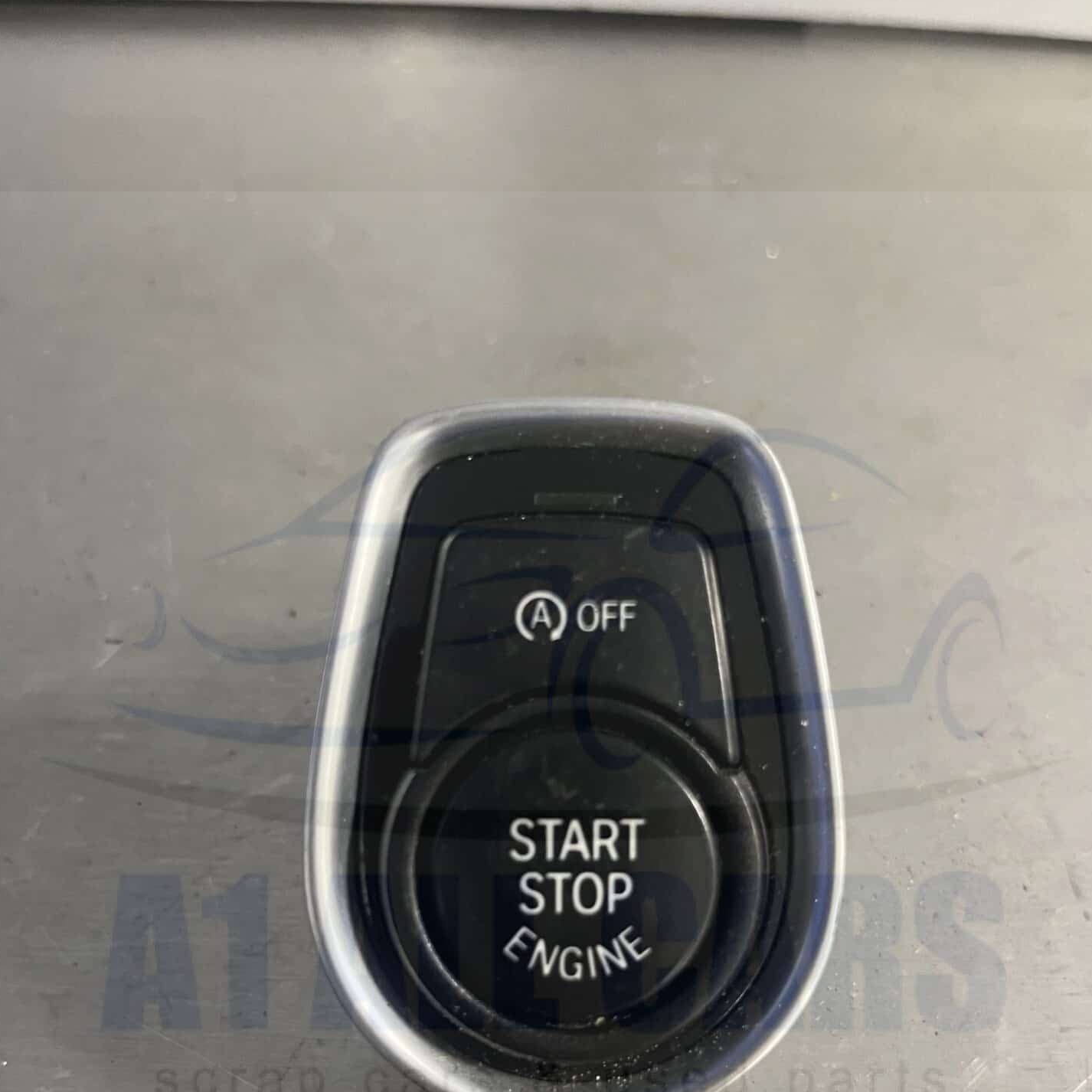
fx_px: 1178
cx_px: 583
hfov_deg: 49.7
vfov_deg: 48.4
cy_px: 780
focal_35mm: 33
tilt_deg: -54.4
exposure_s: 1/50
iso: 500
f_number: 1.6
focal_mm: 5.1
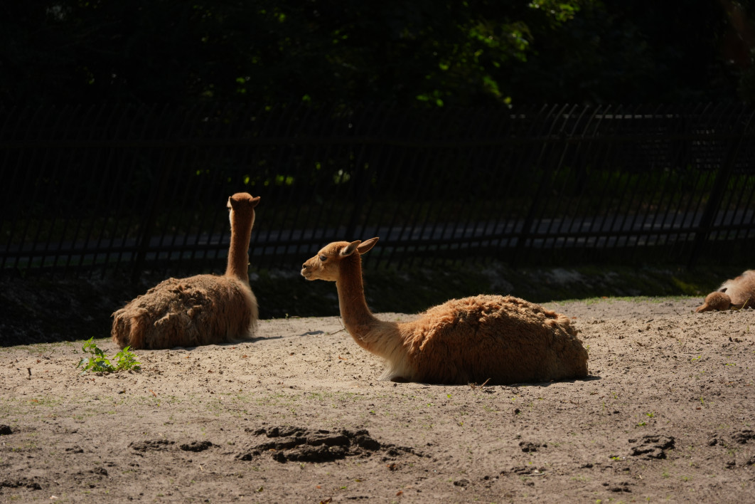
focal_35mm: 400
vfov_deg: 3.4
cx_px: 378
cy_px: 252
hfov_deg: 5.2
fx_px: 8388
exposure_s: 1/640
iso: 320
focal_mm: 400
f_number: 8
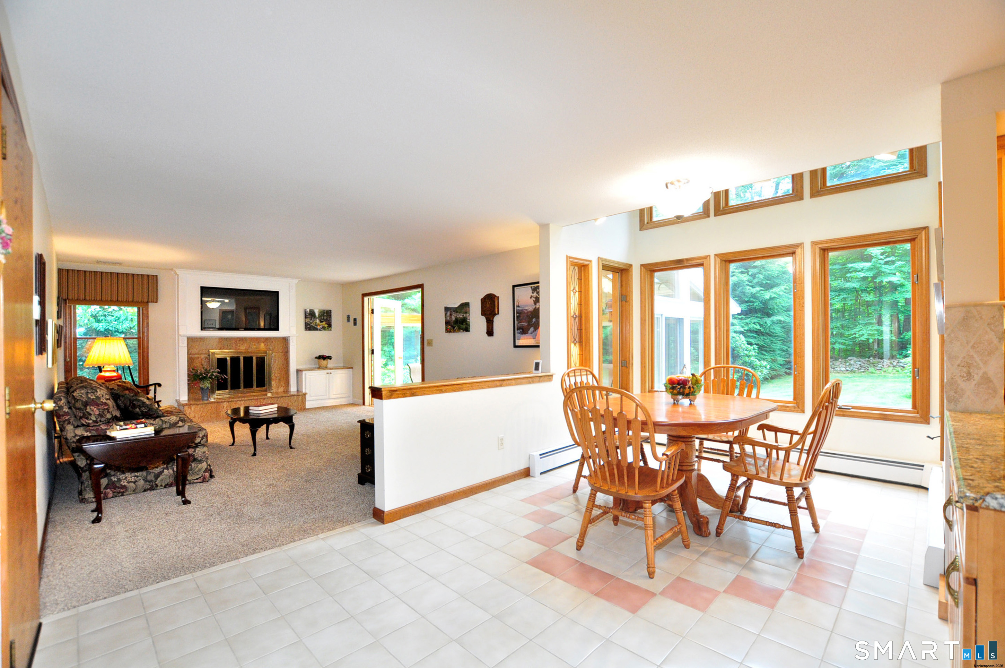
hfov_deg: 100.5
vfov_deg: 77.2
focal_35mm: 15
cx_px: 502
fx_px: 418
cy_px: 334
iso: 1250
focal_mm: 10
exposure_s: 1/40
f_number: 4.5
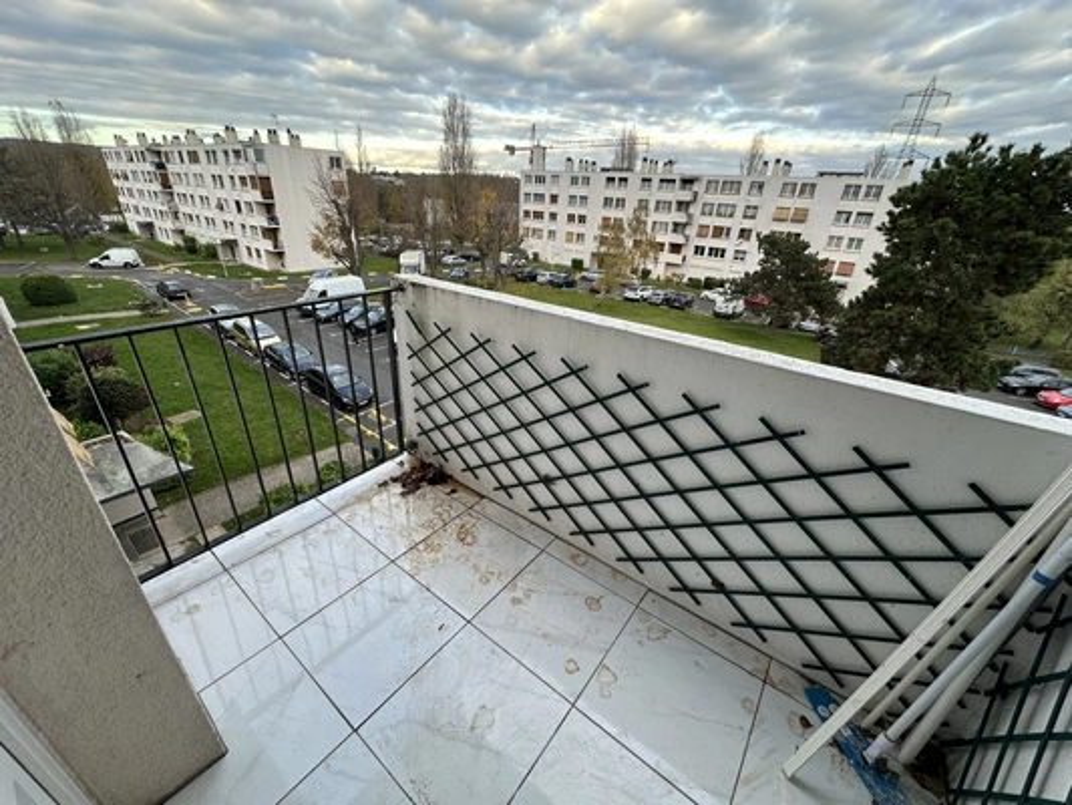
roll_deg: -3.3
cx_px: 536
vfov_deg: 85.7
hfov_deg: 102.1
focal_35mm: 14
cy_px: 402
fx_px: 434
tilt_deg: -25.5
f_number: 2.2
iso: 50
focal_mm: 2.22
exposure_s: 1/99
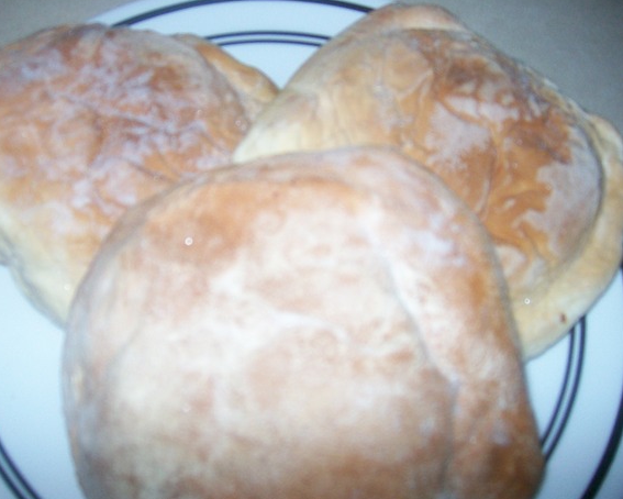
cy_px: 250
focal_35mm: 37
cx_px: 289
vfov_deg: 40.2
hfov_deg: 49.0
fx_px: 682
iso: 200
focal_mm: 5.8
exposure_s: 1/64
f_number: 2.8
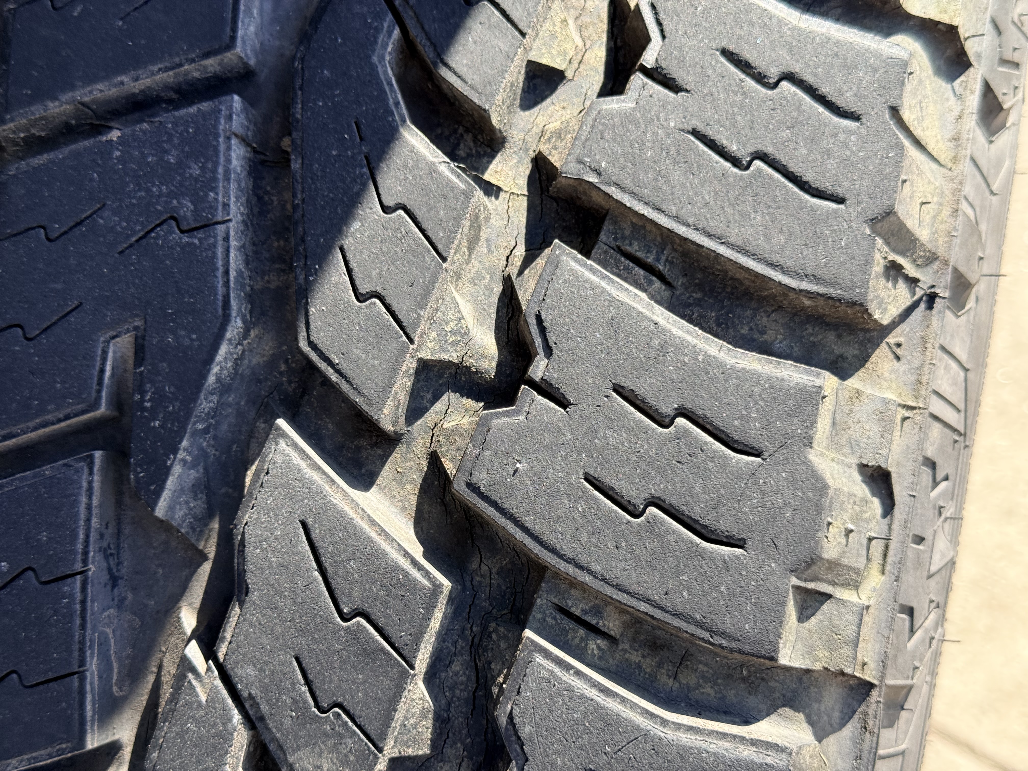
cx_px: 514
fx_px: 1425
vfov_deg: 30.3
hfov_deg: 39.7
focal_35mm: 48
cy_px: 386
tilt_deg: -55.3
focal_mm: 6.76
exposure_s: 1/693
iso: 80
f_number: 1.78
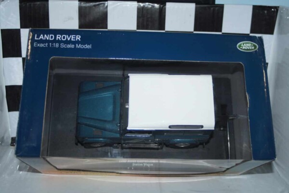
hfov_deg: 46.4
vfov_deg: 31.9
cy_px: 96
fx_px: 337
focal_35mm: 42
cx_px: 144
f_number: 3.5
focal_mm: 28
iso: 125
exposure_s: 1/125
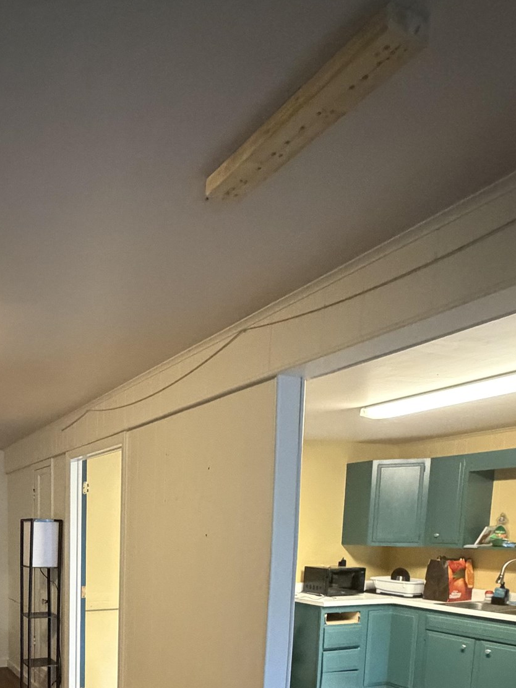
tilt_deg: -7.0
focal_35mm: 29
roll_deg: -1.5
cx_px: 54
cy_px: 601
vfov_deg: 54.8
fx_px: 576
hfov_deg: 44.1
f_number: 2.2
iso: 1250
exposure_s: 1/40
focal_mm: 2.22
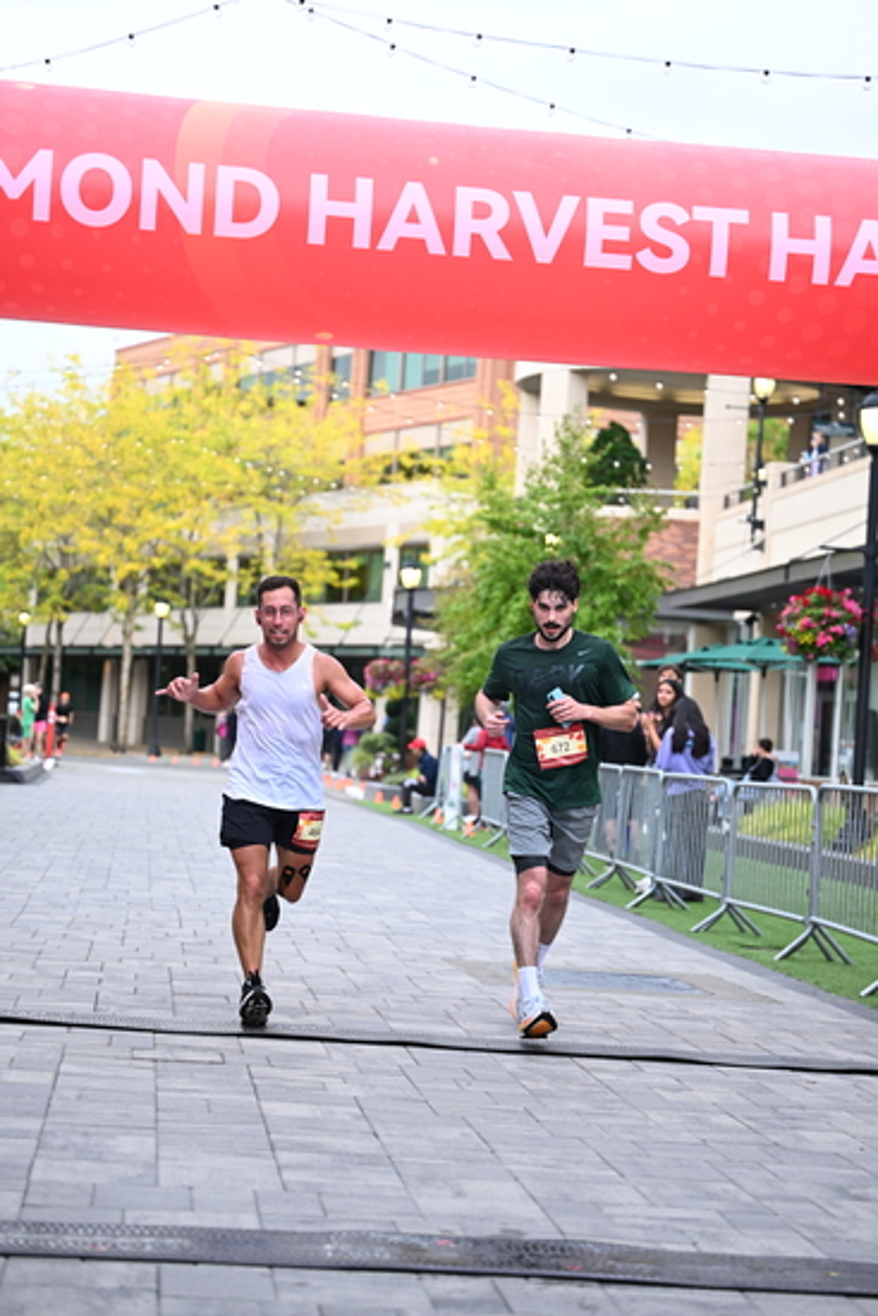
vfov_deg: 28.8
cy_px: 658
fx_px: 2559
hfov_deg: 19.5
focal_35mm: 70
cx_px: 439
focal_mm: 70
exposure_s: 1/1600
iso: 1000
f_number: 2.8
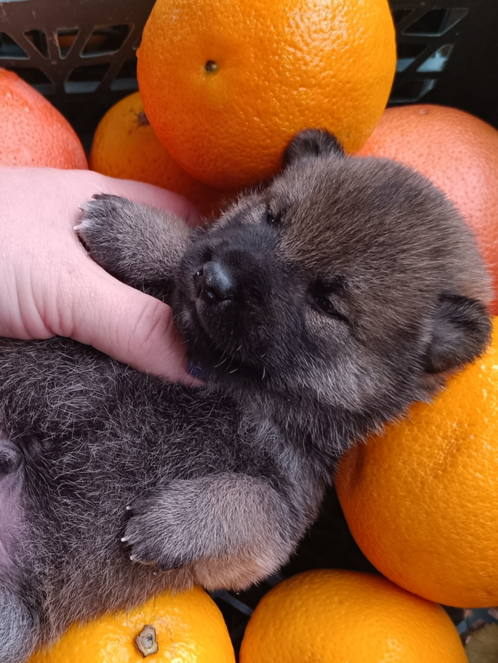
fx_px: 460
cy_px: 332
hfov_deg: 56.8
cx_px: 249
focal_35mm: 24
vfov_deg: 71.6
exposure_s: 1/101
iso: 152
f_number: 1.65
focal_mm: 6.14
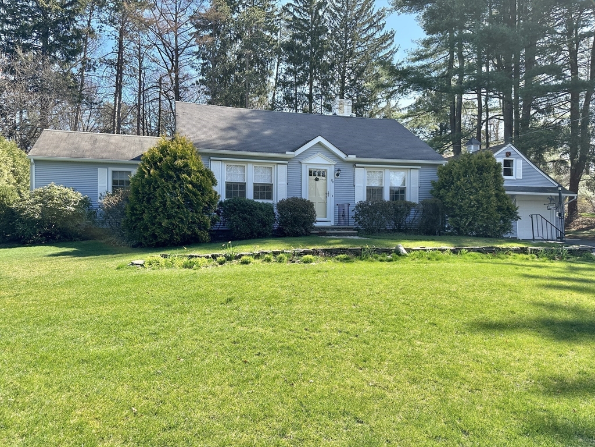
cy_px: 224
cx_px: 298
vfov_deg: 56.8
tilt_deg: +1.2
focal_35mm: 24
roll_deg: -0.1
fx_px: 413
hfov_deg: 71.6
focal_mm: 6.86
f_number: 1.78
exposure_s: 1/1272
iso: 80
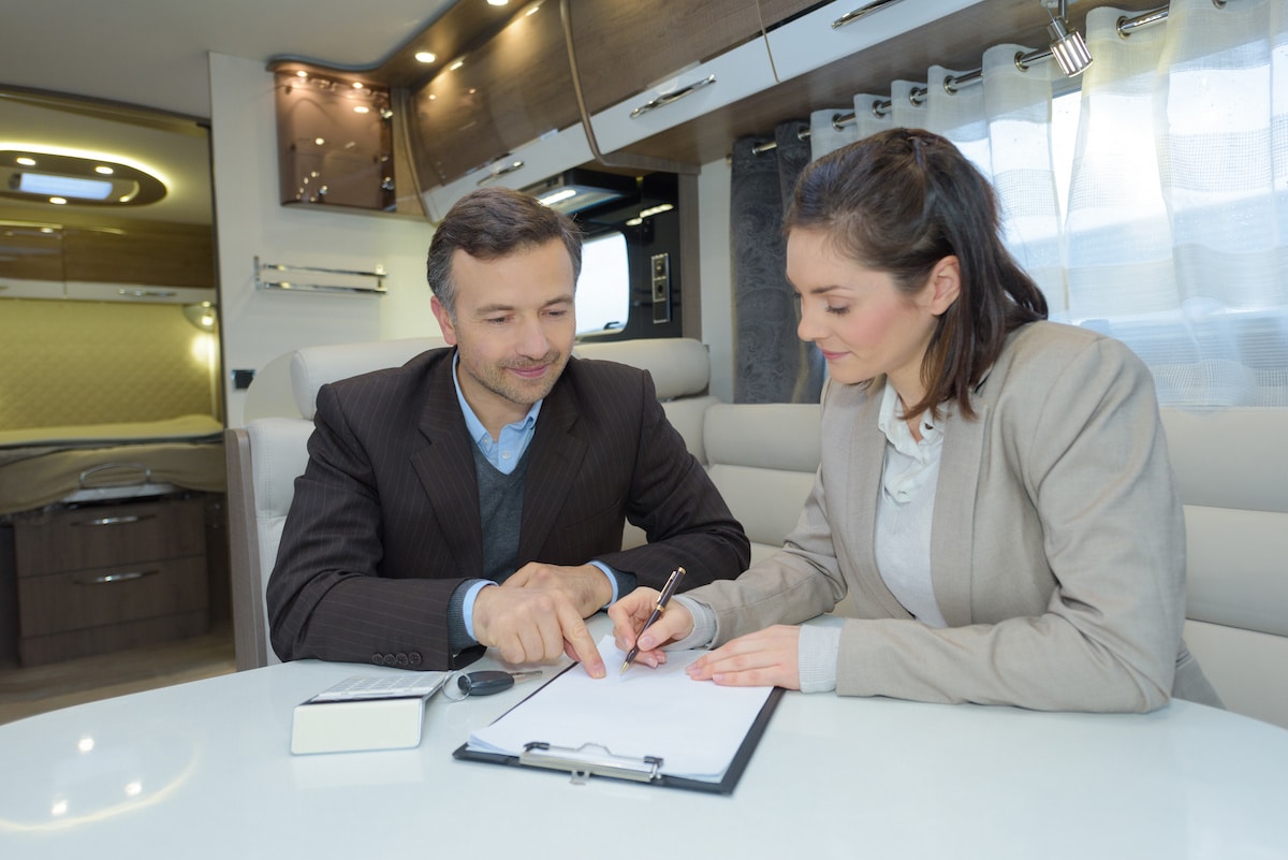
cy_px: 430
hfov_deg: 73.7
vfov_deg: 53.2
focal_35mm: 24
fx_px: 859
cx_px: 644
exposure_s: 1/80
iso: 400
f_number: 3.5
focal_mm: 24
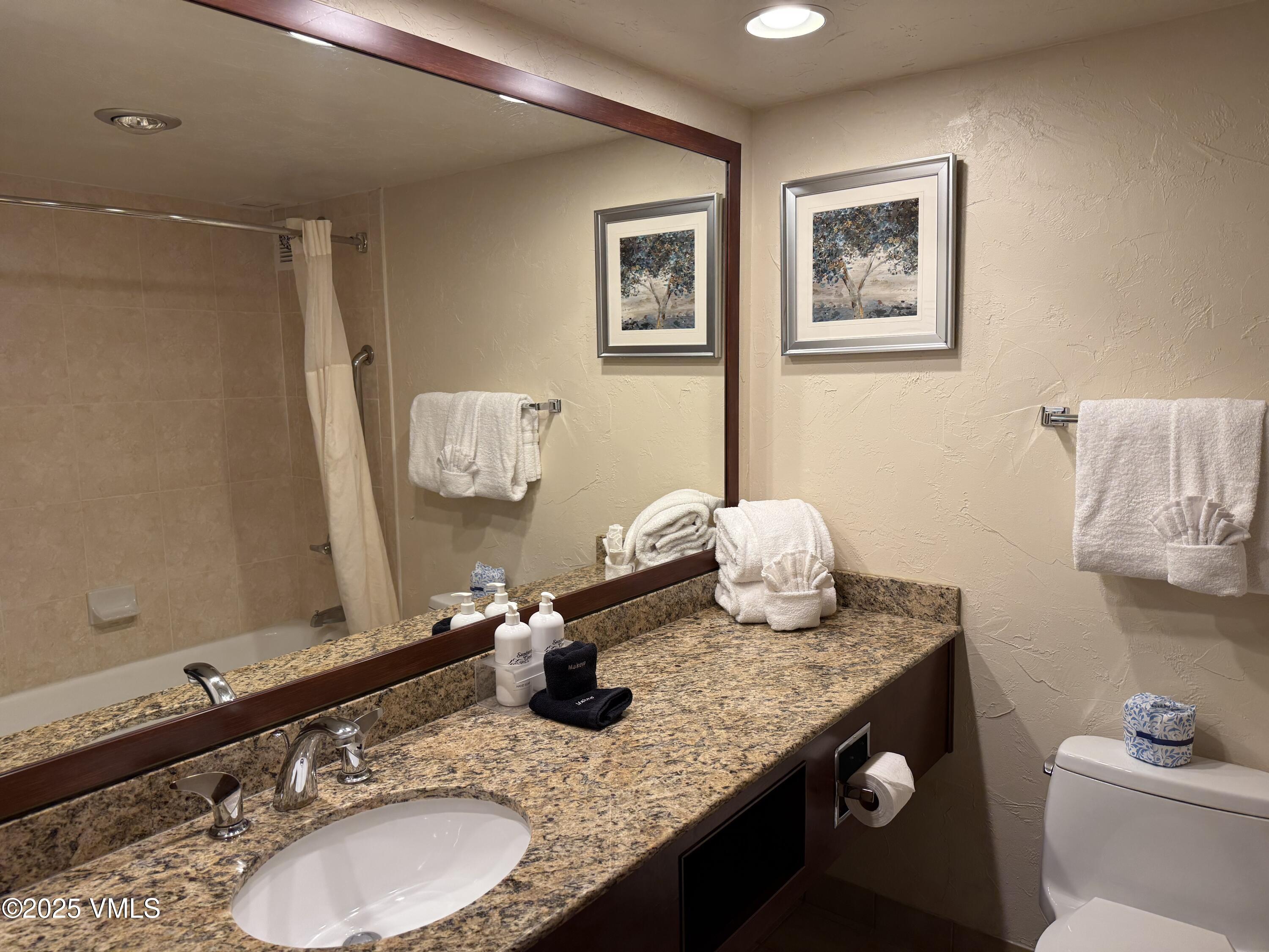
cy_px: 476
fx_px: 880
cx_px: 634
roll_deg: +1.0
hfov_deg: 71.6
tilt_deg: -6.8
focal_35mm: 24
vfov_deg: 56.8
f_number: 1.78
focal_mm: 6.76
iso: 125
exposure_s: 1/120
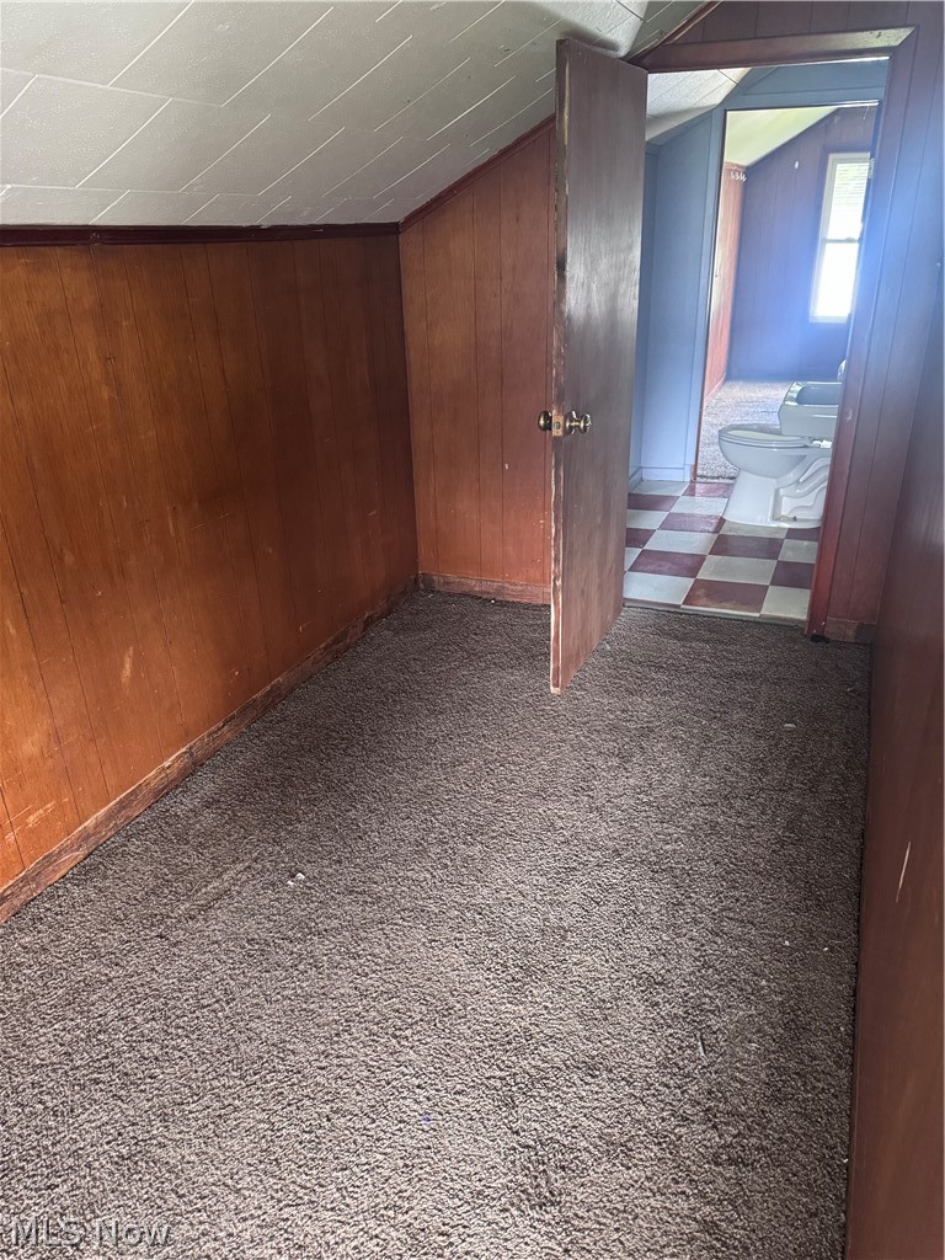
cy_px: 630
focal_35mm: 24
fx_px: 874
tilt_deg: -26.6
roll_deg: +1.2
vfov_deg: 71.6
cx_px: 472
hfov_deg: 56.8
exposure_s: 1/60
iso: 800
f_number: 1.78
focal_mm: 6.76
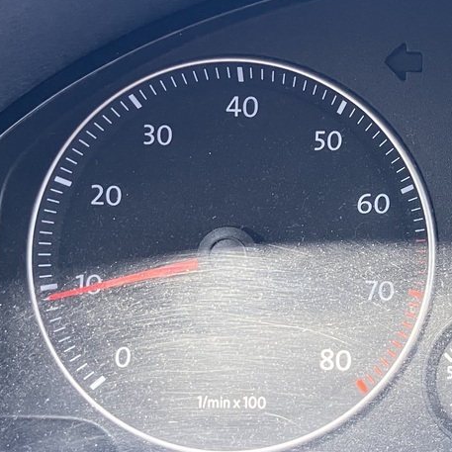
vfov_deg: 22.2
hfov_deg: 20.5
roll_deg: -2.2
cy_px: 211
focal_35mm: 78
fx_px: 1152
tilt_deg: -20.1
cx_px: 562
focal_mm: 3.99
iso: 100
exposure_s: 1/60
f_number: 1.8
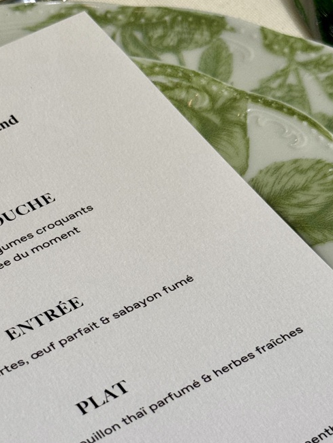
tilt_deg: -52.1
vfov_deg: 18.9
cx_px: 68
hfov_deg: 14.3
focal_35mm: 103
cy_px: 338
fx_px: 1321
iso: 80
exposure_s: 1/50
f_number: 1.78
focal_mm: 6.76
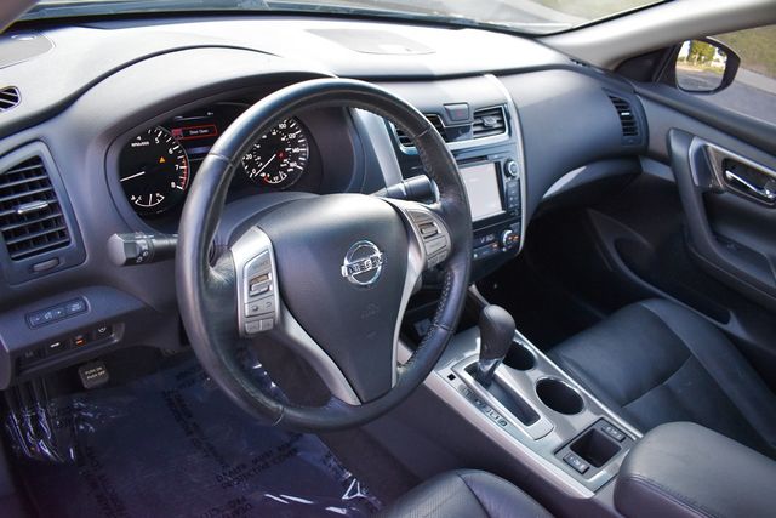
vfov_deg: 48.0
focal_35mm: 27
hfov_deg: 67.4
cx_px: 388
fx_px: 582
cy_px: 259
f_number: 3.5
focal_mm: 18
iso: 800
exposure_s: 1/250
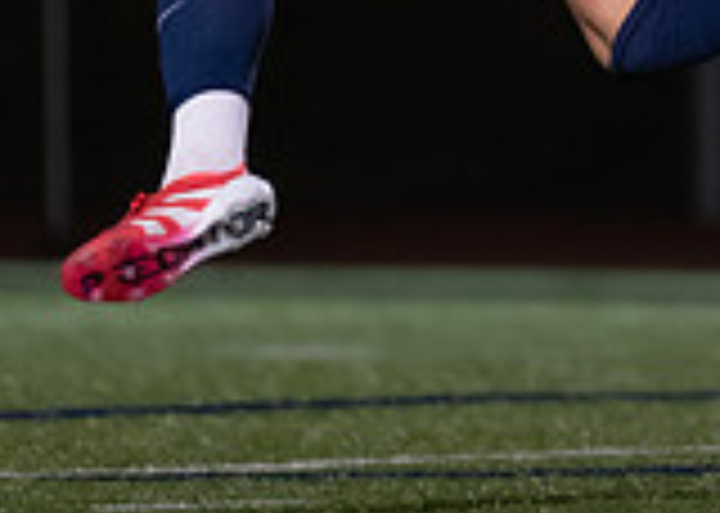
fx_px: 22127
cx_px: 738
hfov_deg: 1.9
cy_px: -227
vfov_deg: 1.3
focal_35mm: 1083
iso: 2500
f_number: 2.8
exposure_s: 1/1250
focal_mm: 200
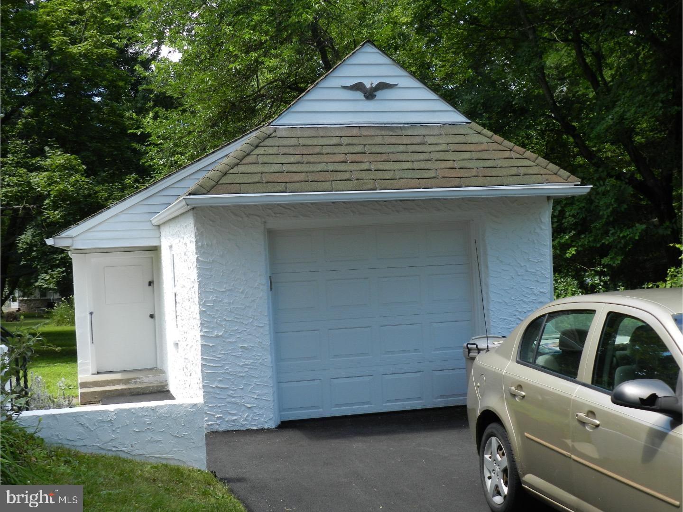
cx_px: 342
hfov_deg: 41.2
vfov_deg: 31.5
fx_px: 908
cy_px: 256
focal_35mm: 46
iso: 160
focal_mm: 8.1
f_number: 4.2
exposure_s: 1/400
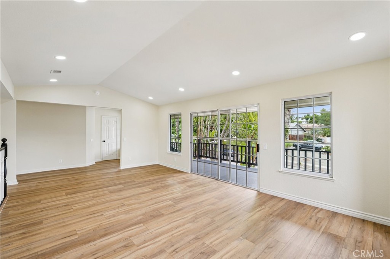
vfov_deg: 73.7
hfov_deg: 96.8
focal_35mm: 16
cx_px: 195
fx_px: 173
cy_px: 130
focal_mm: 16
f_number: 8
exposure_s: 1/60
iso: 400
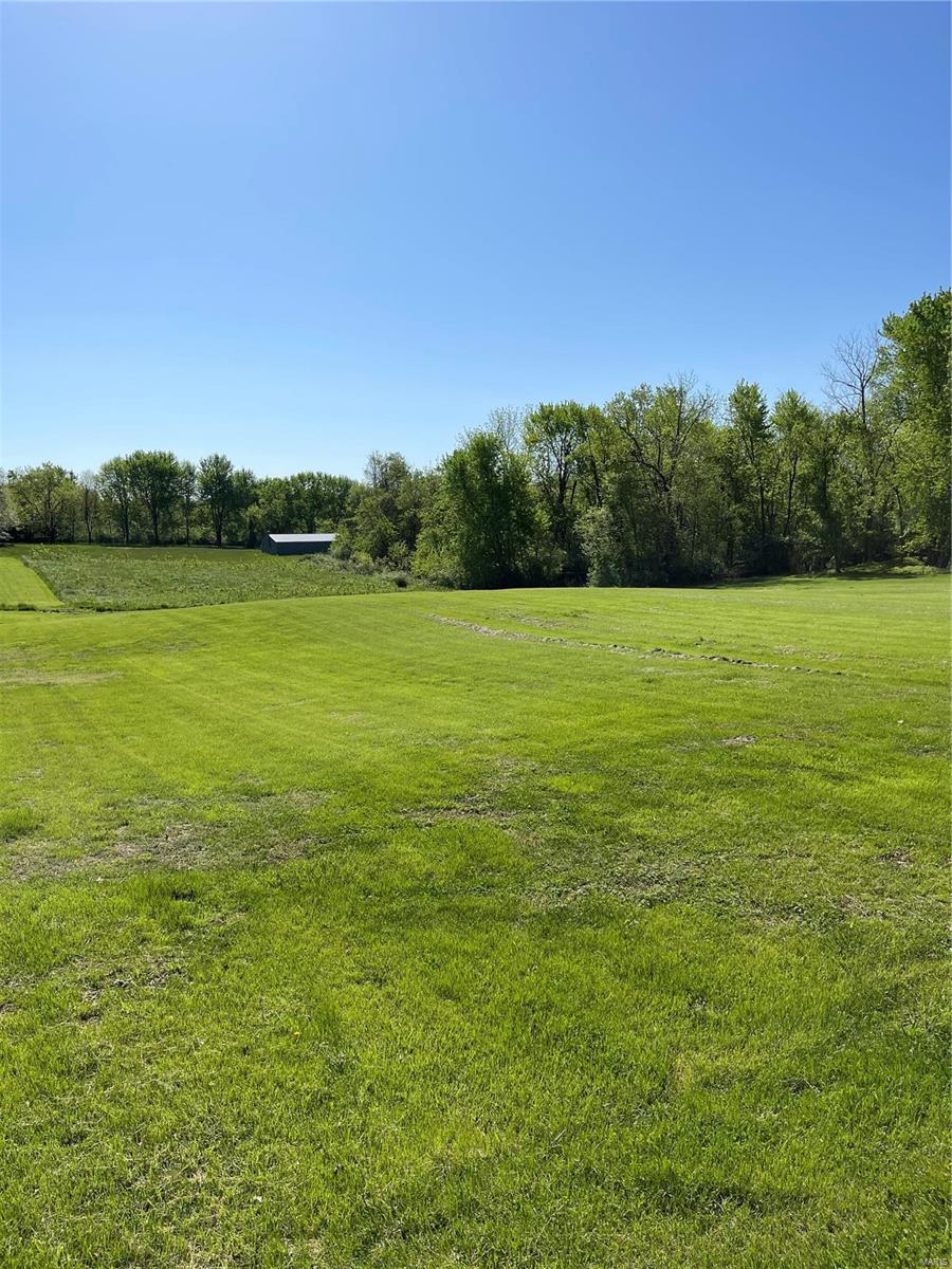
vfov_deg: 67.3
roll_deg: +2.0
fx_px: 953
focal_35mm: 26
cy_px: 634
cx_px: 476
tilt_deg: -5.4
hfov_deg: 53.1
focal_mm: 5.1
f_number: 1.6
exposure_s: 1/6250
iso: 32
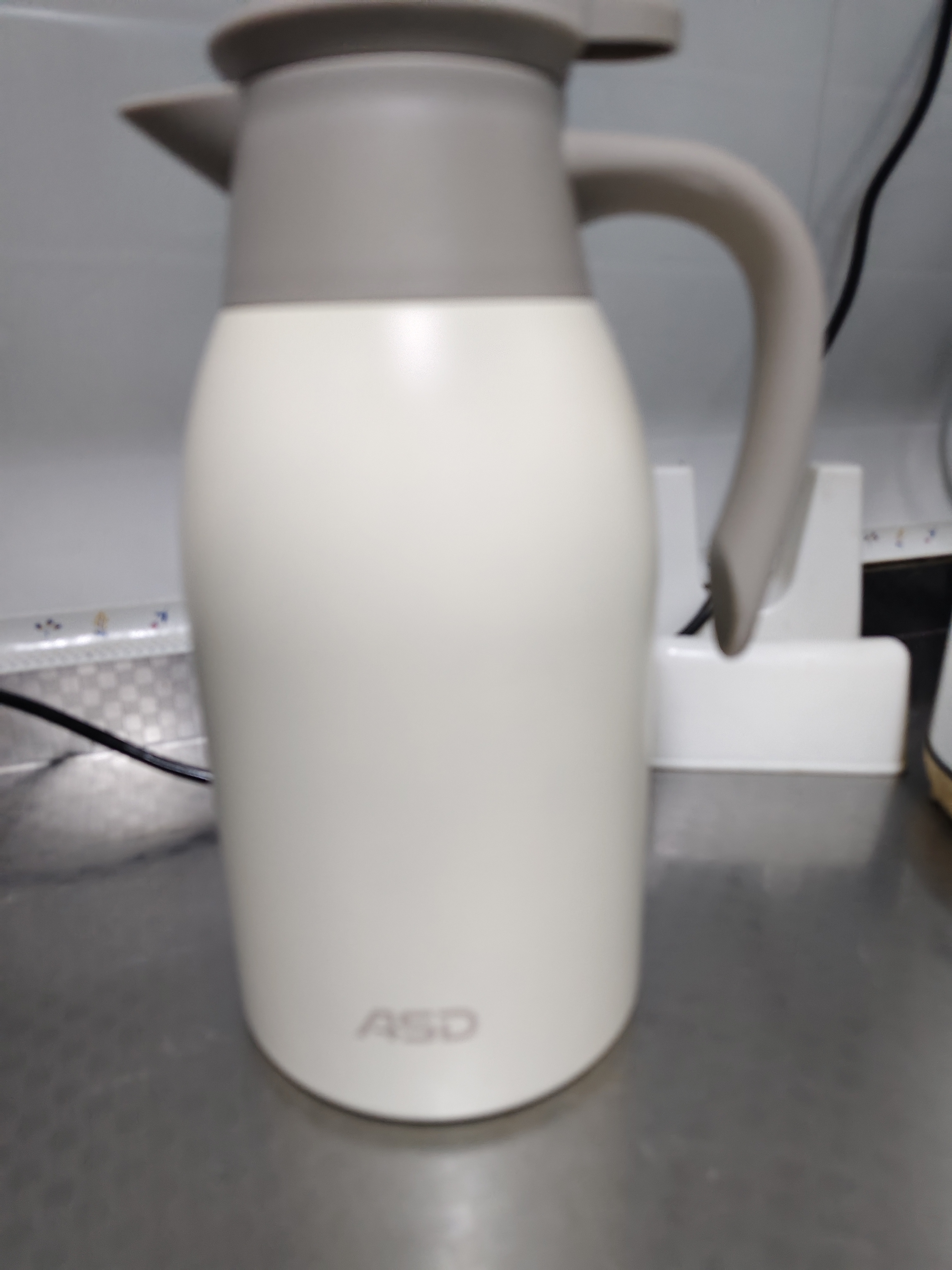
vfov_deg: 73.9
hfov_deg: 58.9
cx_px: 476
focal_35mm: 23
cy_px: 635
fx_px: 843
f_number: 1.88
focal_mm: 5.56
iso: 2057
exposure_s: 1/40
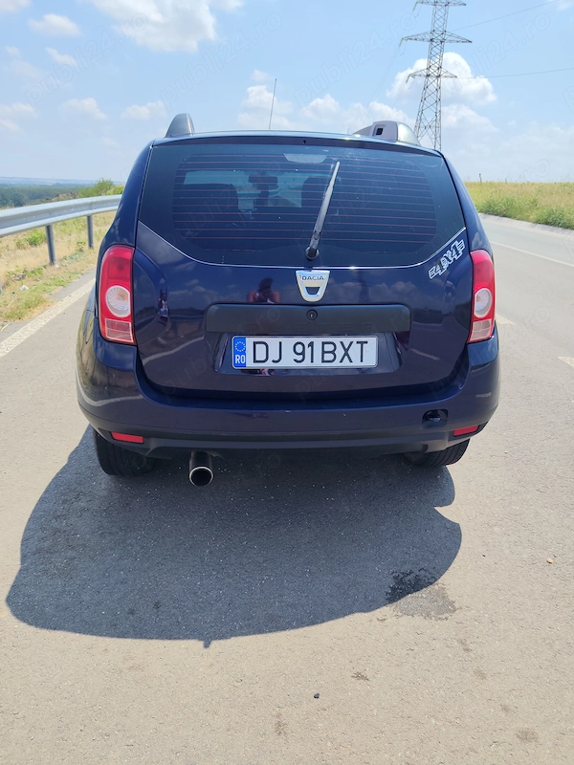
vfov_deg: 71.6
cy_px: 382
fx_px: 531
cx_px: 287
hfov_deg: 56.8
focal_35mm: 24
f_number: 1.7
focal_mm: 5.24
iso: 52
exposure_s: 1/1244
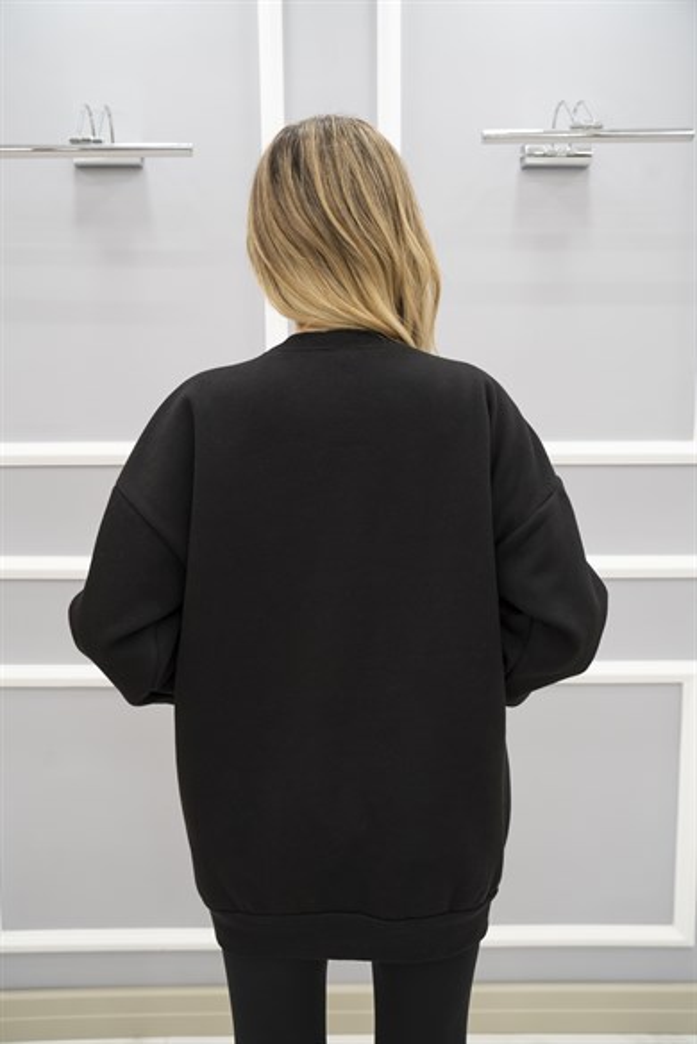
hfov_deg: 40.0
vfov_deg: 57.2
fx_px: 957
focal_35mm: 33
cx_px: 348
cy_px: 522
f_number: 5
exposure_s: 1/60
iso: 800
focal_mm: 33
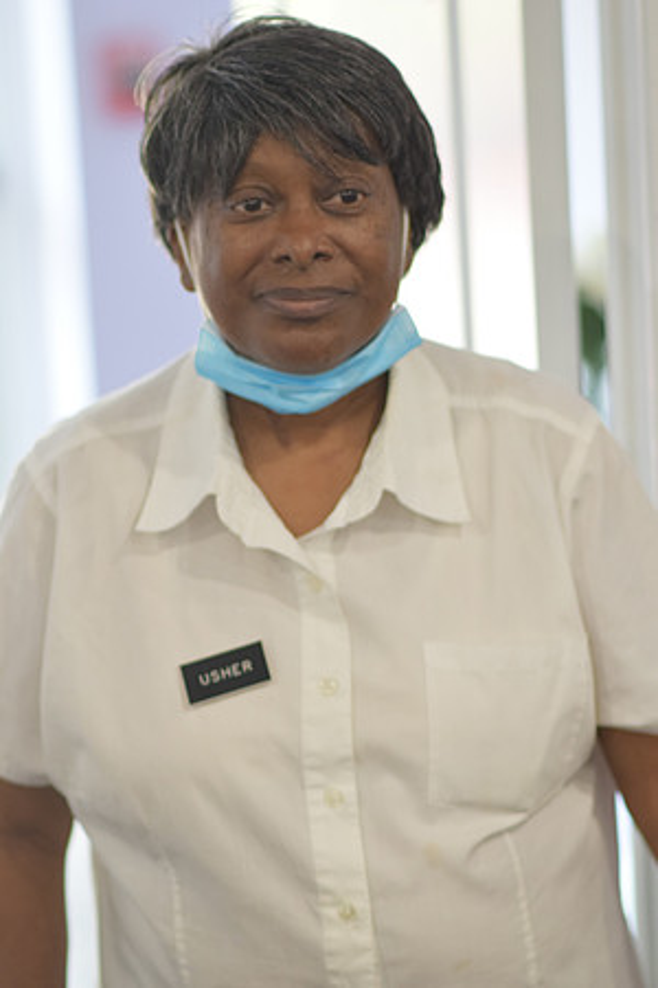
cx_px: 329
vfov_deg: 16.1
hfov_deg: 10.8
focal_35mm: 128
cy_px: 494
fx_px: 3495
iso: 1000
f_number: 2.2
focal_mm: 85
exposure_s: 1/200
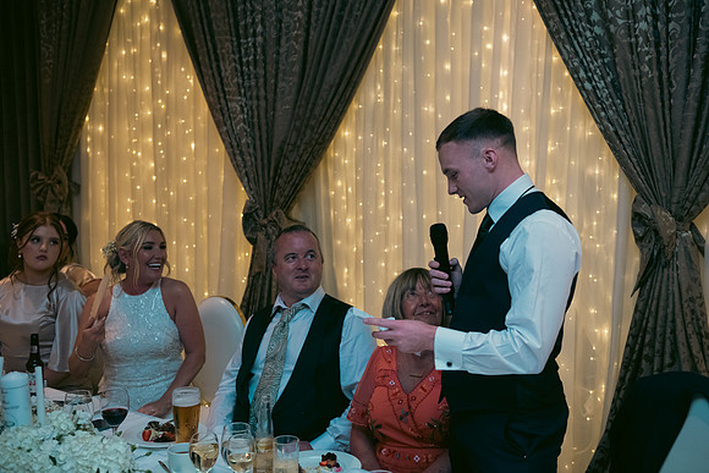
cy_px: 236
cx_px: 354
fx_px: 867
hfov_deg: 44.5
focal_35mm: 44
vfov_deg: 30.5
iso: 800
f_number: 3.5
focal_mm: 44
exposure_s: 1/160
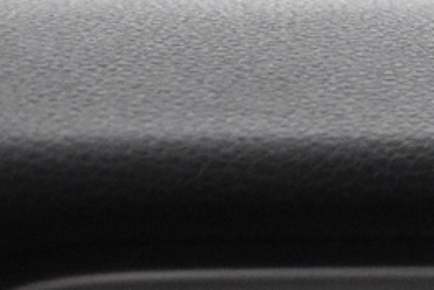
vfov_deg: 4.6
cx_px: 1000
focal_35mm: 286
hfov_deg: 6.8
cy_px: 802
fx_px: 3453
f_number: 4.2
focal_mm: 31
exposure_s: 1/40
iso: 3200
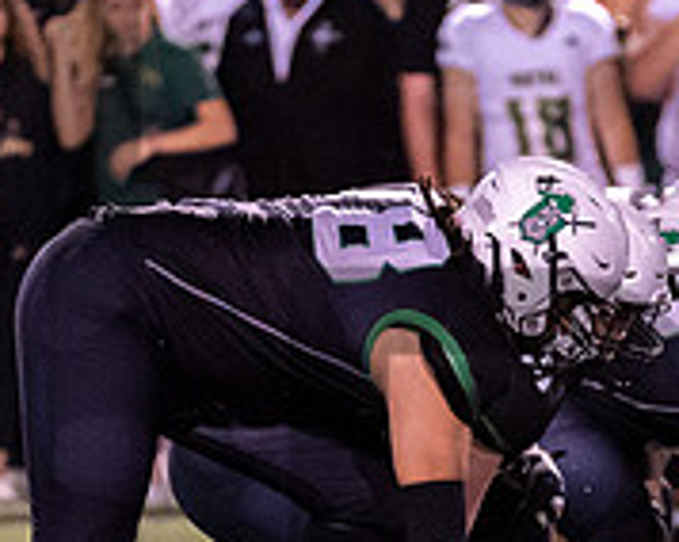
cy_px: 529
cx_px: 394
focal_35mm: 899
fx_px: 18046
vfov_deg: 1.7
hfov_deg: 2.2
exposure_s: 1/800
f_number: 2.8
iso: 6400
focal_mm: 200
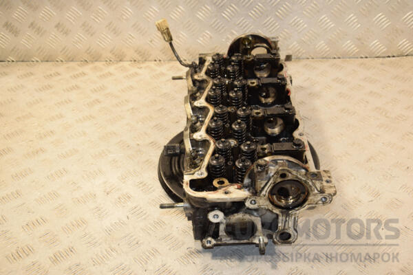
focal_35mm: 48
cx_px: 206
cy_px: 138
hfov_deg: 41.1
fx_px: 551
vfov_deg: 28.1
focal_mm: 32
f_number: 7.1
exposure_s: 1/200
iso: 800
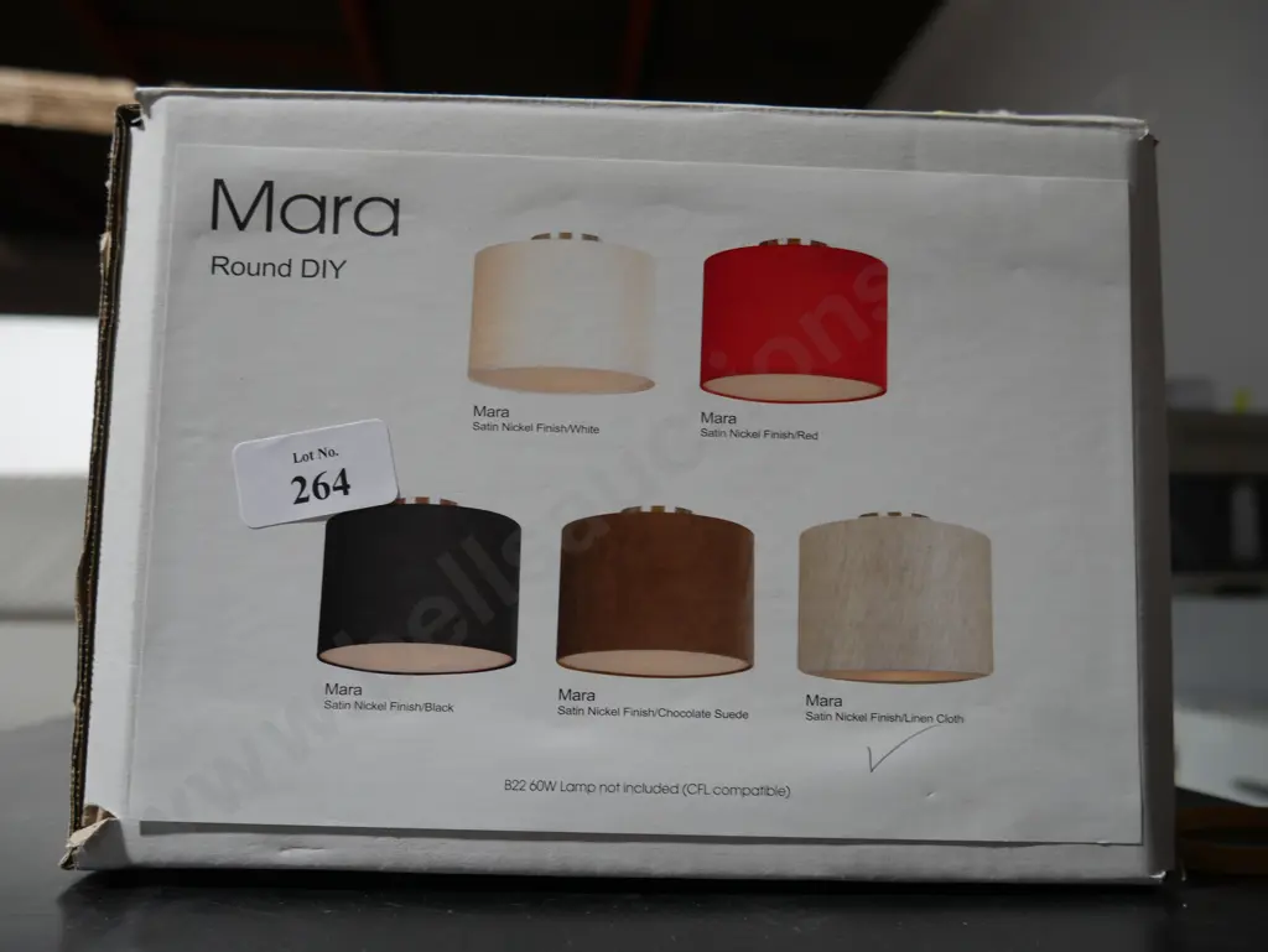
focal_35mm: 32
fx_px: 1173
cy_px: 476
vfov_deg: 44.2
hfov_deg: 56.8
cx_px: 634
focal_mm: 16
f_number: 3.6
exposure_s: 1/80
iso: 200
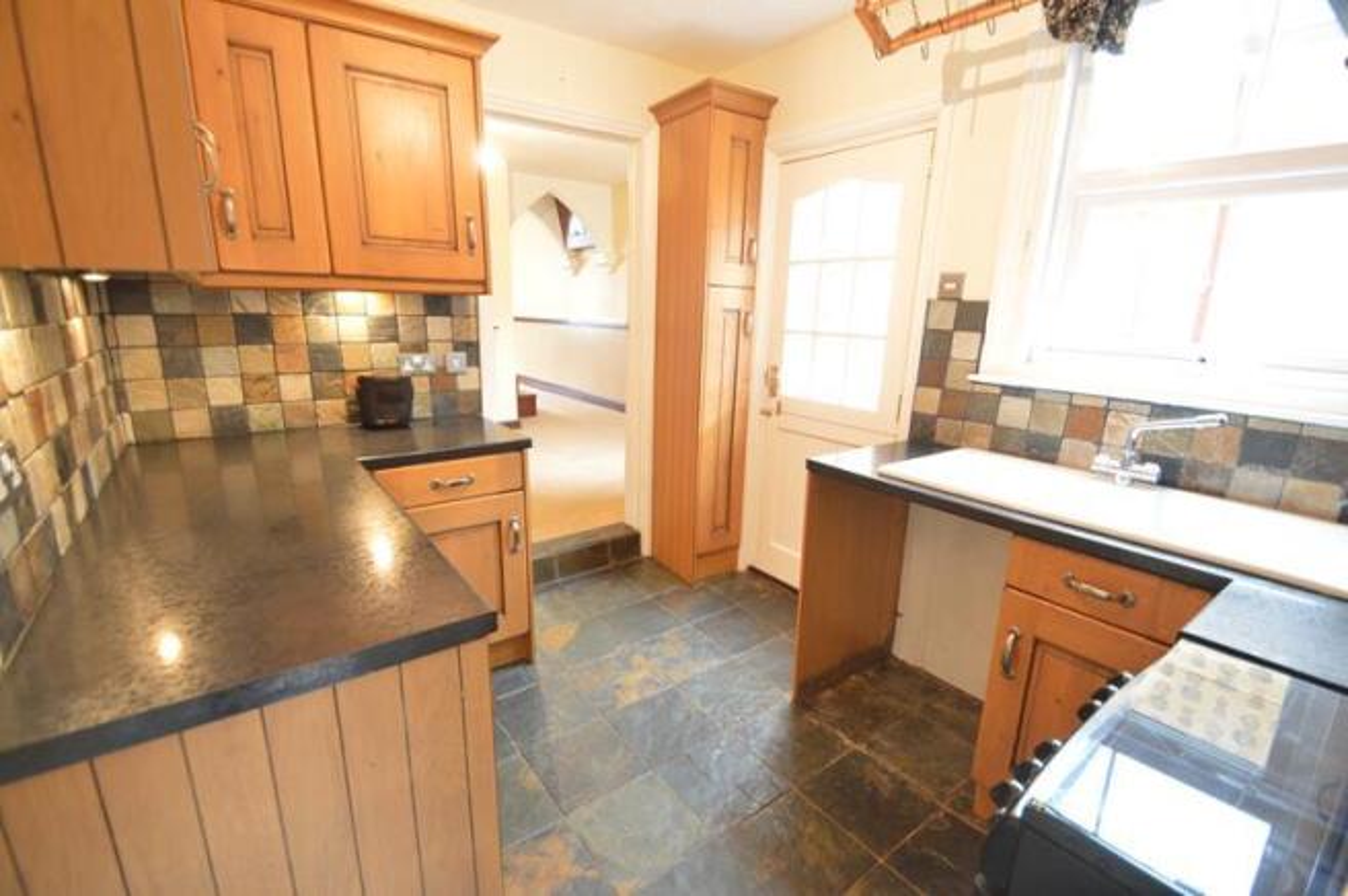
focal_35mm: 15
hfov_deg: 100.4
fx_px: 561
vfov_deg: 77.2
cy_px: 448
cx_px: 674
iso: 1100
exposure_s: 1/15
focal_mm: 10
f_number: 3.5
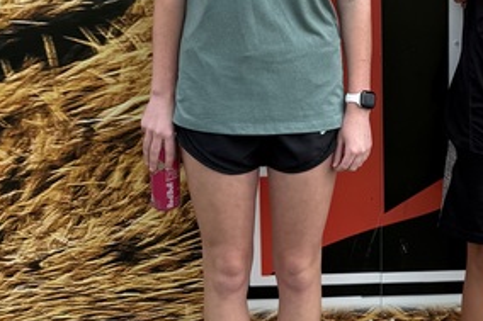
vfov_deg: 14.9
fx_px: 1207
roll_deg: -0.7
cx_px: 401
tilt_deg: -8.4
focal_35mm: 90
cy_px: -15
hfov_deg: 22.3
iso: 80
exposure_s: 1/1901
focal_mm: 6.76
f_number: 1.78
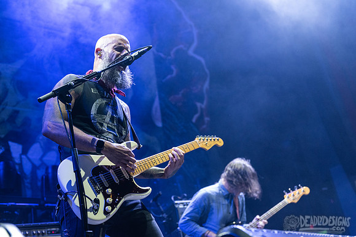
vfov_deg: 24.2
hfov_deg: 35.6
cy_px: 118
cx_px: 178
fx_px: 554
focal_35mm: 56
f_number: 3.2
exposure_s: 1/400
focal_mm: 56
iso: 3200
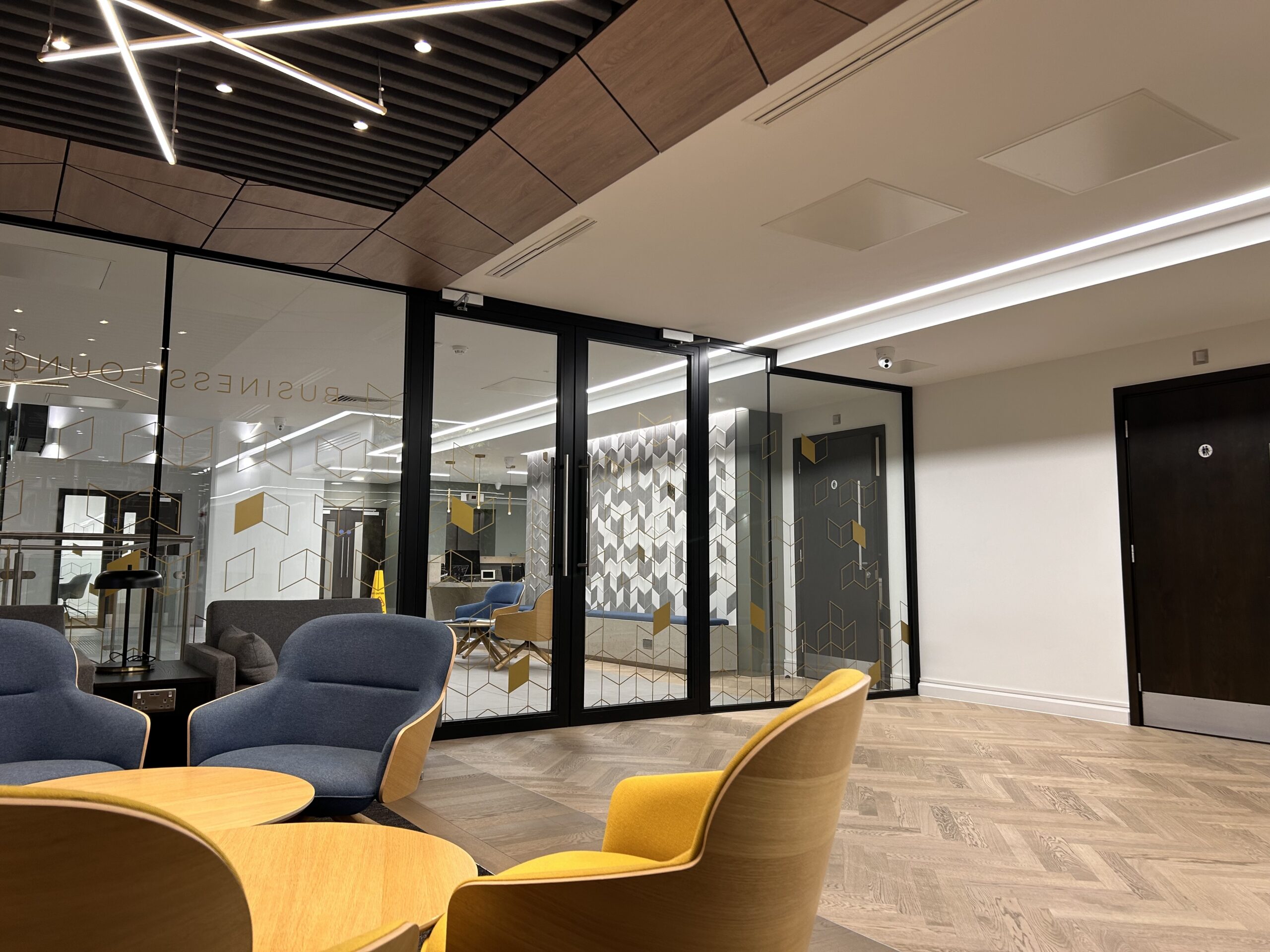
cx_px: 635
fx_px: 954
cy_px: 476
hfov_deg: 67.3
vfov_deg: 53.1
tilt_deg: +6.0
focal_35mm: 26
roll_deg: -0.5
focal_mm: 5.7
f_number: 1.5
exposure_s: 1/100
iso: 80
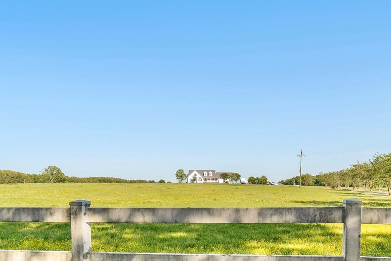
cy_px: 199
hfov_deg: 62.7
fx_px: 315
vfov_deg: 43.4
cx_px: 246
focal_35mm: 29
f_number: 4
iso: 100
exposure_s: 1/400
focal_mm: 10
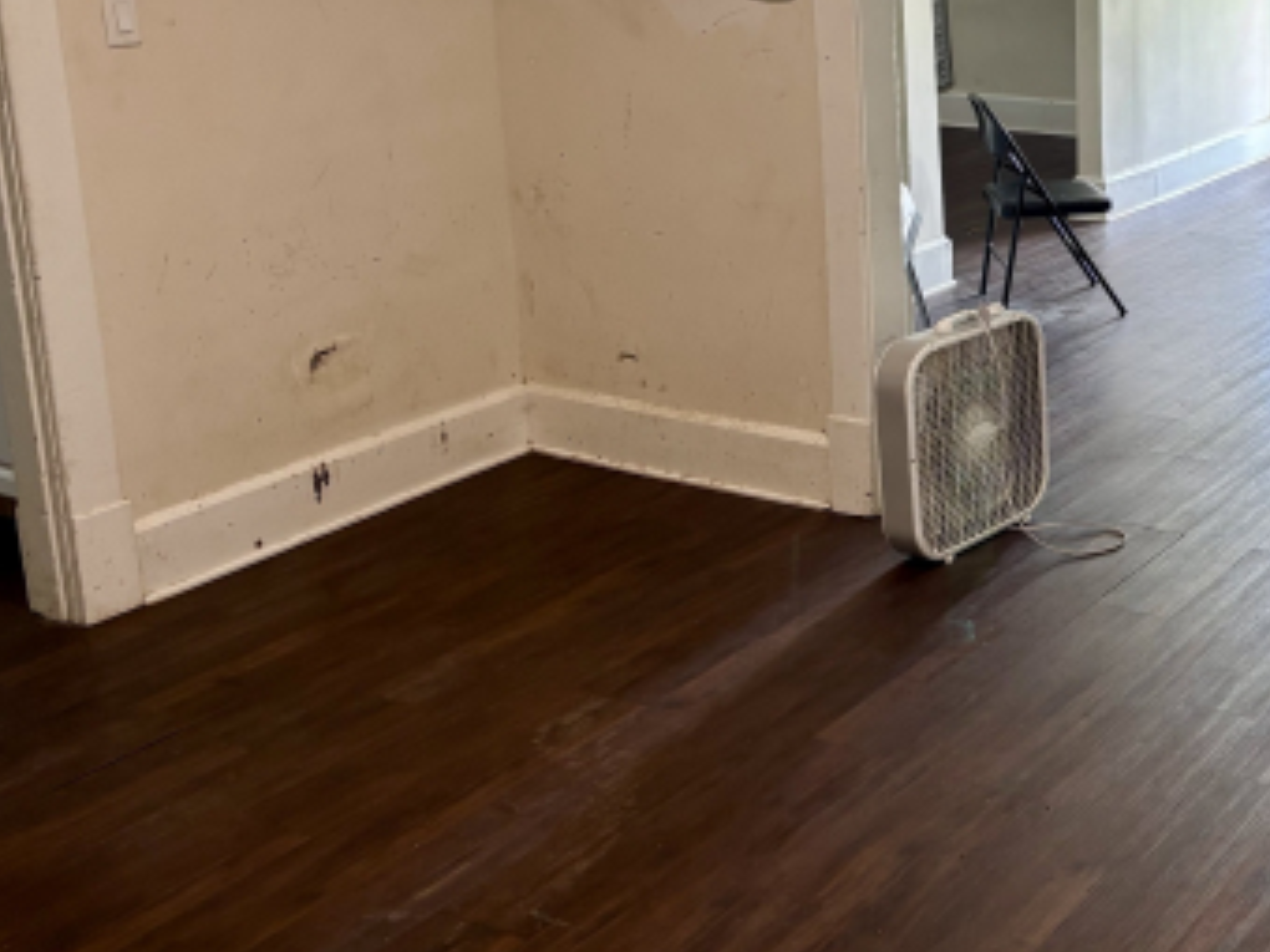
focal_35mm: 51
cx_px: 1175
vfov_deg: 28.2
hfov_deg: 35.0
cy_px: 239
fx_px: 1871
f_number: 1.6
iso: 125
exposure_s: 1/60
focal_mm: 5.96
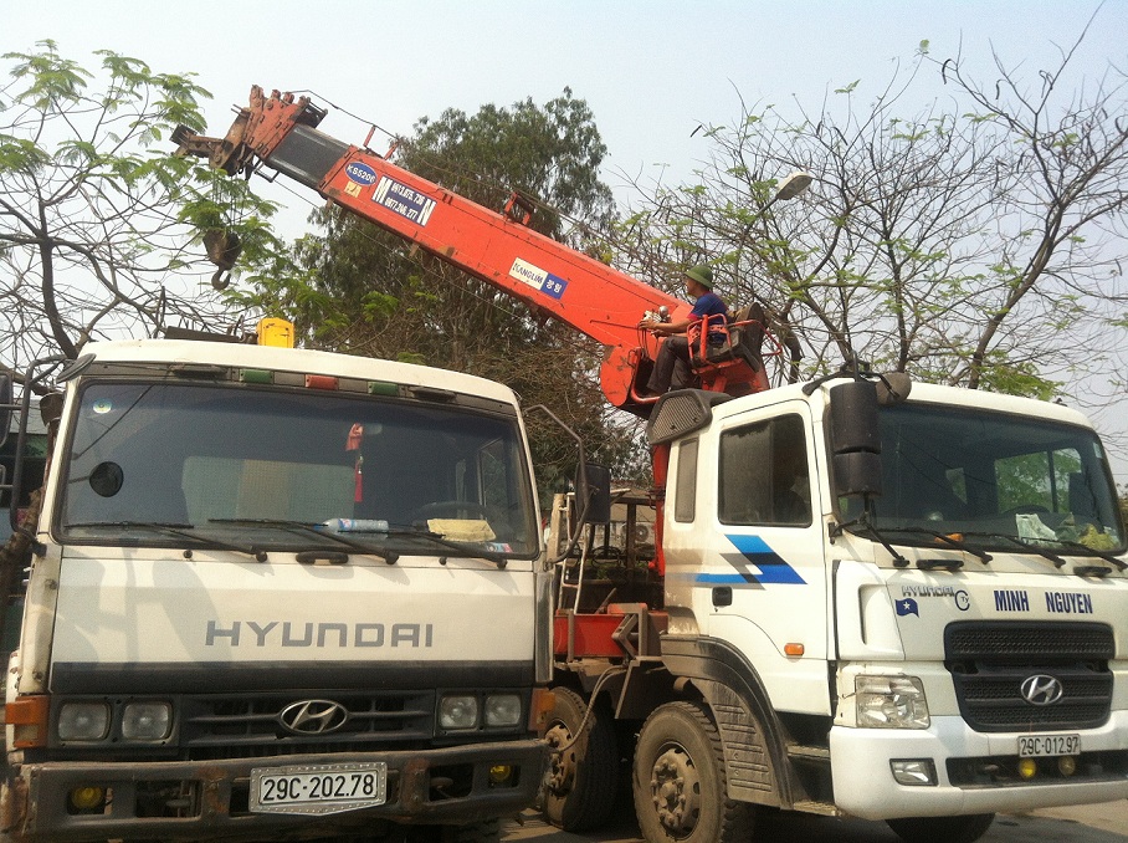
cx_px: 564
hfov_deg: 52.7
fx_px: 1139
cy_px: 422
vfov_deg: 40.6
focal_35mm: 35
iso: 80
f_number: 2.8
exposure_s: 1/1508
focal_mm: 3.85
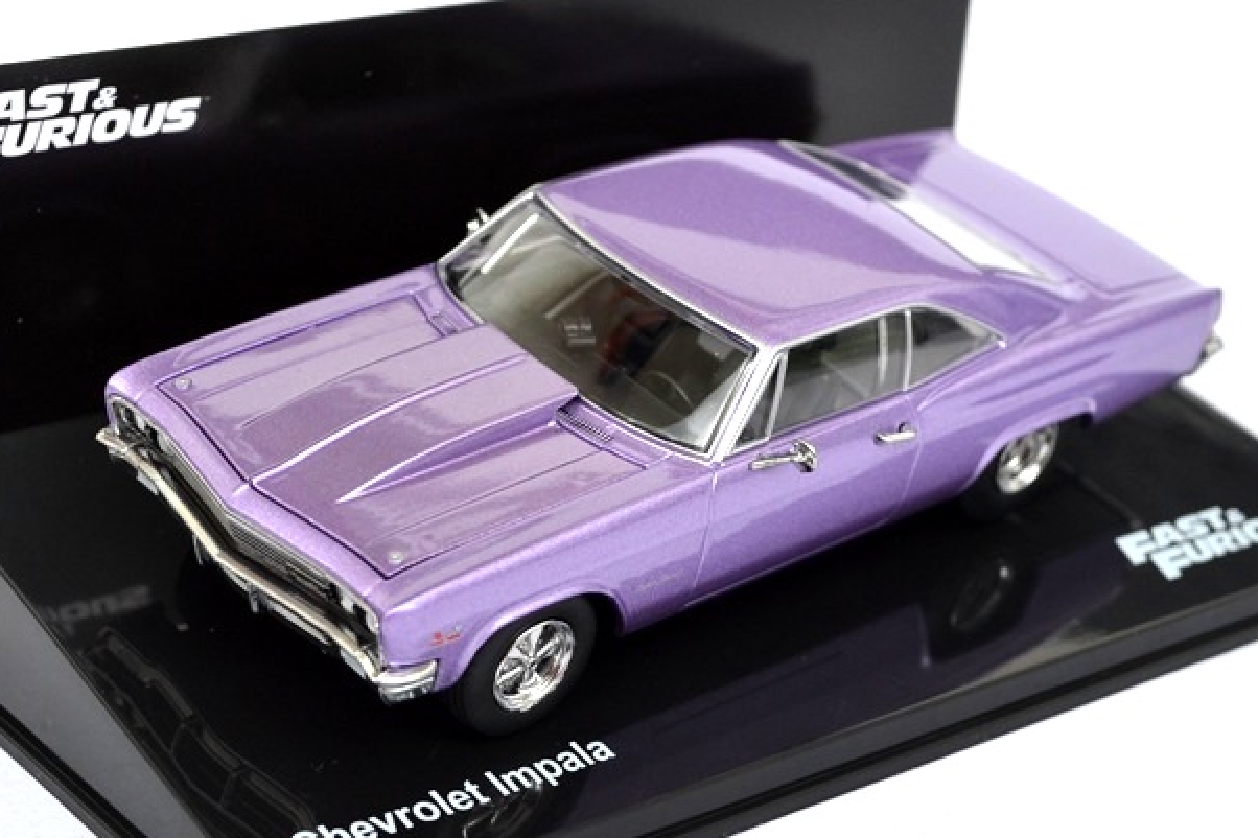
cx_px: 601
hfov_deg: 26.0
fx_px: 2725
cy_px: 460
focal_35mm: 78
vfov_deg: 17.5
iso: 400
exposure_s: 1/60
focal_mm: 34
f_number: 8
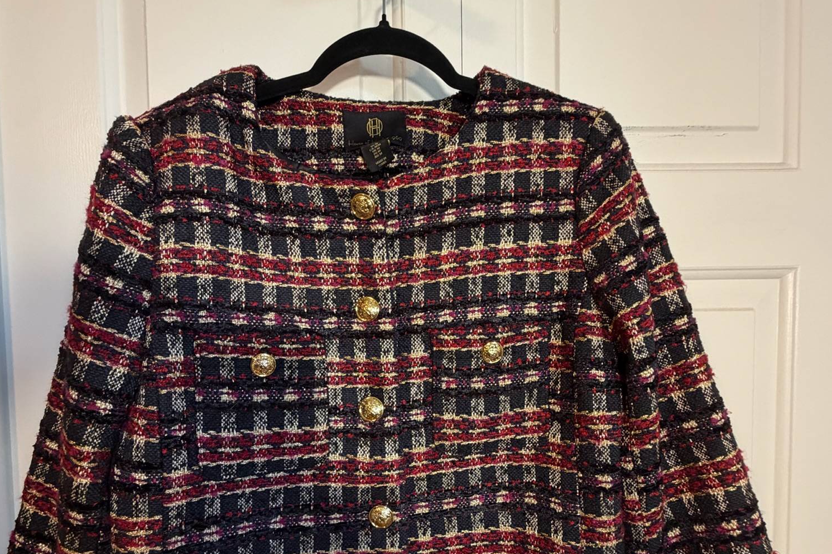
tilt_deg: -3.0
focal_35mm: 20
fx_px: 462
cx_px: 417
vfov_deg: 61.2
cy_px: 343
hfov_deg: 84.0
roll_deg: +0.2
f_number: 2.2
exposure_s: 1/85
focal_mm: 2.22
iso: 320
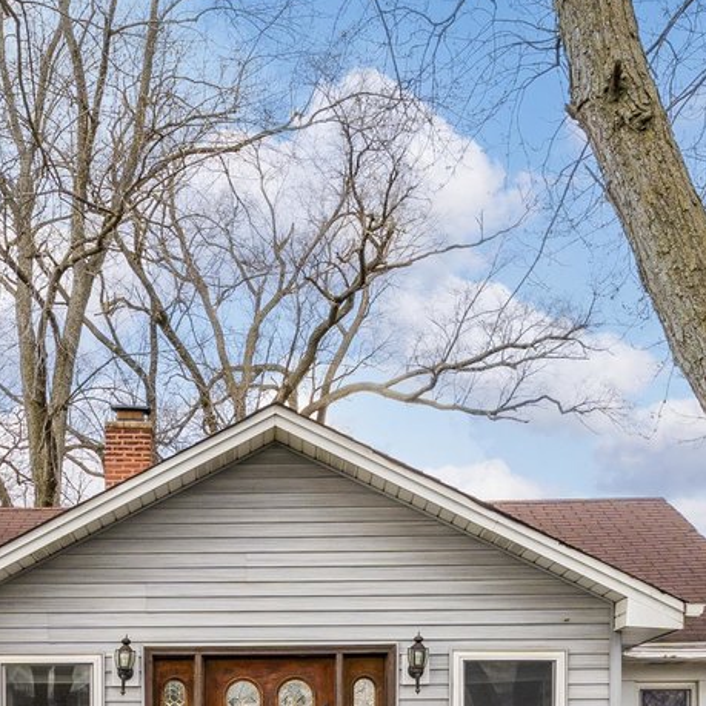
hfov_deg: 29.1
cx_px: 206
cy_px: 812
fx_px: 1343
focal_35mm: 58
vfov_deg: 26.6
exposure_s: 1/320
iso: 200
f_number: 9
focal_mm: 19.4
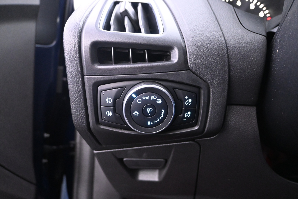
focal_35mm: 29
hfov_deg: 63.2
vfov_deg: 44.6
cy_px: 100
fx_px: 242
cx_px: 149
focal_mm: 19.5
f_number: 3.8
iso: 4000
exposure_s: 1/6
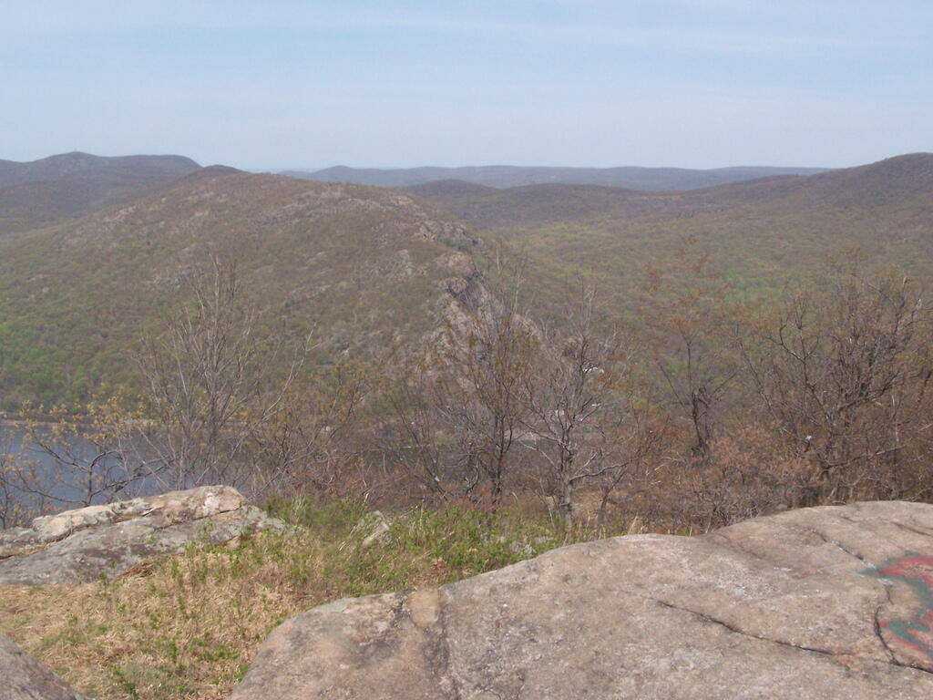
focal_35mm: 40
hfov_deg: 46.8
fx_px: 1078
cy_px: 350
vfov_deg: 36.0
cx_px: 466
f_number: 8
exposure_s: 1/500
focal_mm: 6.7
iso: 200
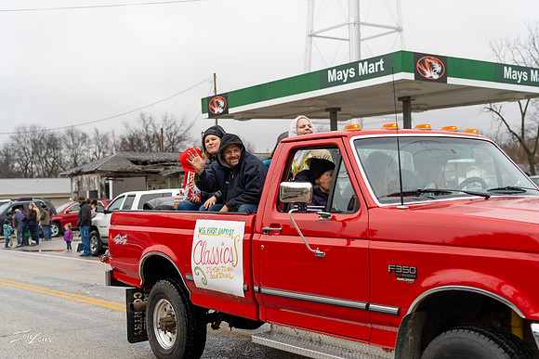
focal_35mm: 47
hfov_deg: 41.6
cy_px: 180
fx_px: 709
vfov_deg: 28.5
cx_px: 269
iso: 250
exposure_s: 1/640
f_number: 2.8
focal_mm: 45
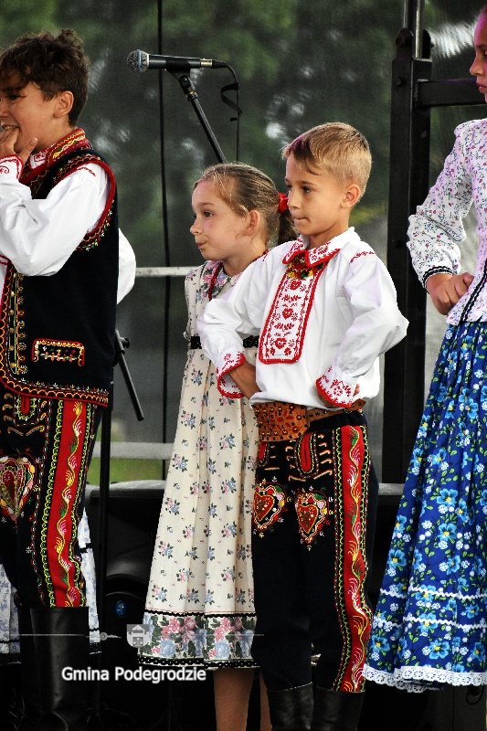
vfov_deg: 8.3
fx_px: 5024
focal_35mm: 248
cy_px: 366
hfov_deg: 5.5
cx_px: 244
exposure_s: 1/500
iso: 2000
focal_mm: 165
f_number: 6.3
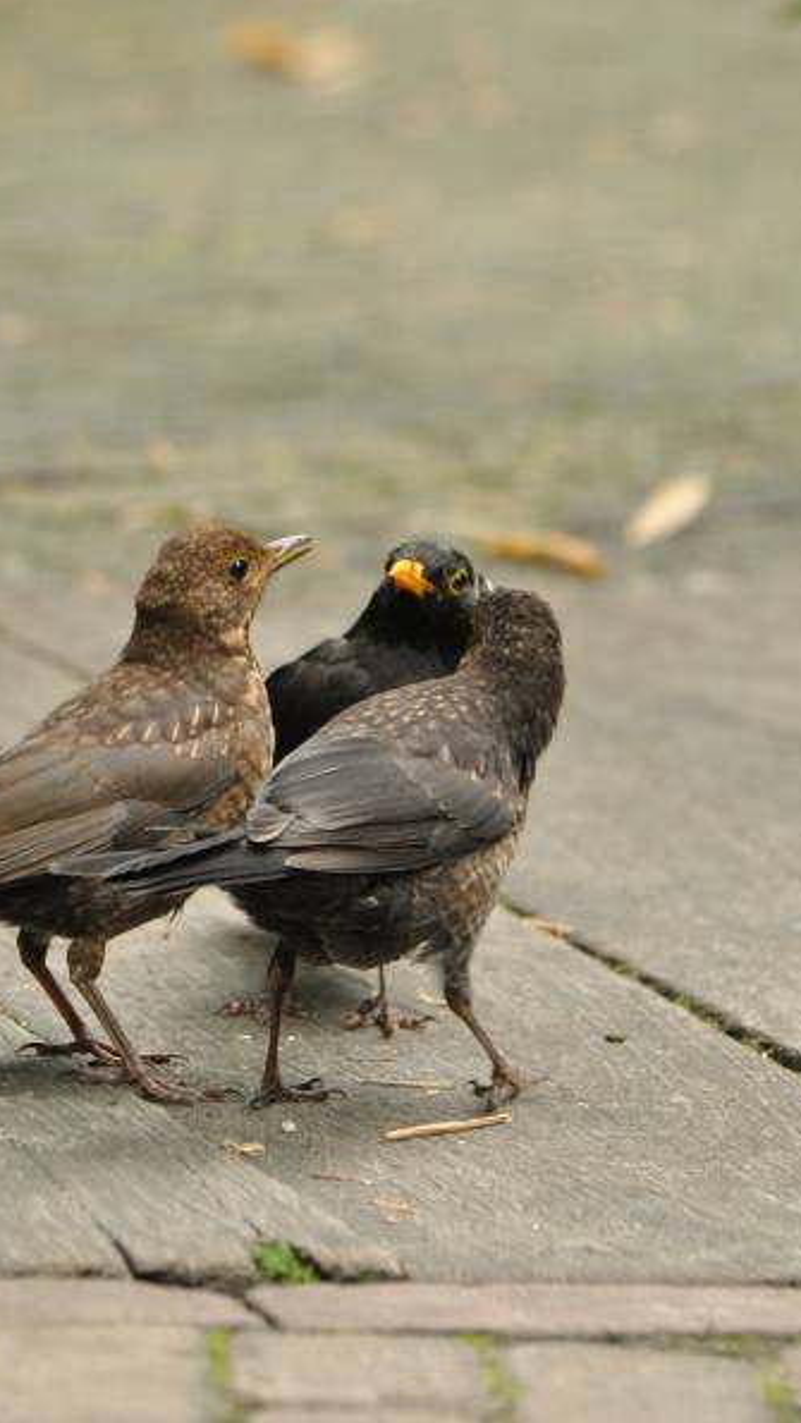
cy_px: 710
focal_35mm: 356
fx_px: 13433
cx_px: 325
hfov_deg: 3.4
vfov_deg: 6.1
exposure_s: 1/400
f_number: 5.6
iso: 800
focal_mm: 150
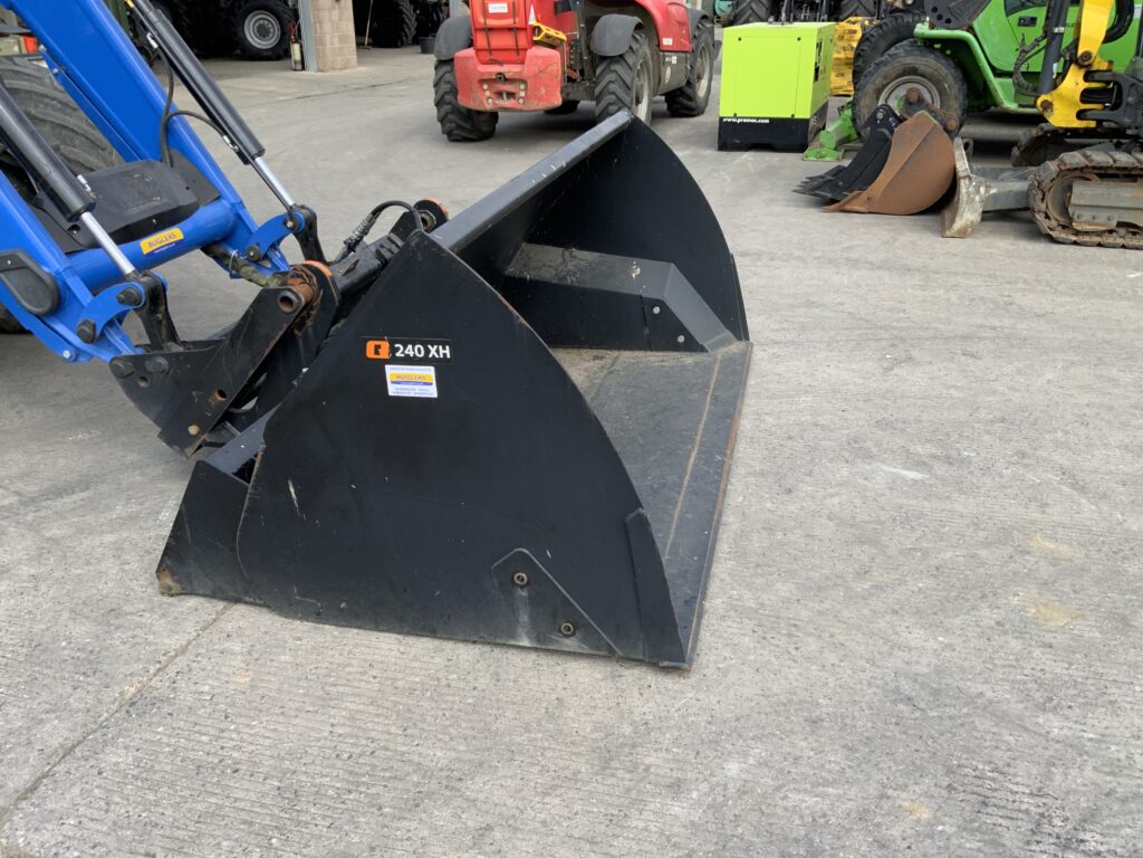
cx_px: 572
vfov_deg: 48.2
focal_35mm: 29
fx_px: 958
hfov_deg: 61.7
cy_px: 429
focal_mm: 3
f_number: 1.8
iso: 16
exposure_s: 1/674
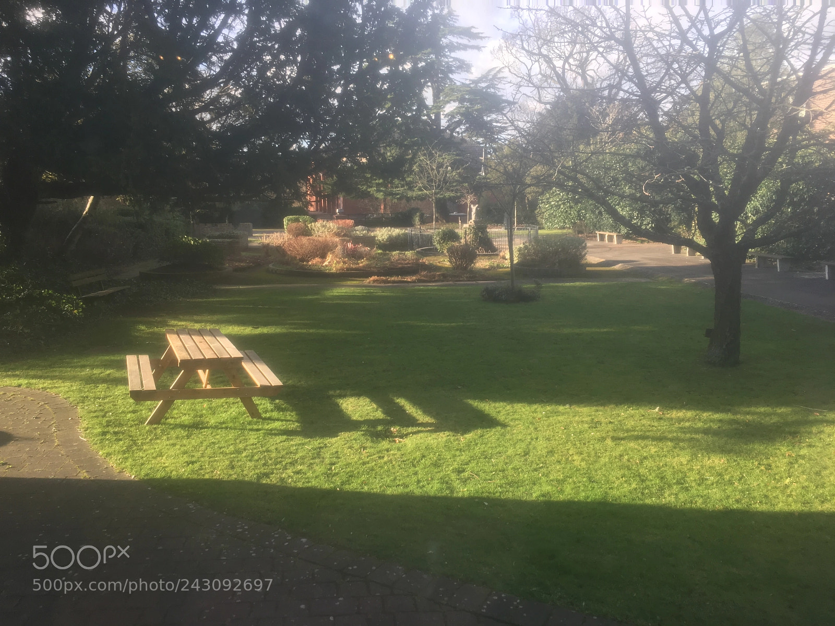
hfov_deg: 61.7
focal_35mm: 29
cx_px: 418
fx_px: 700
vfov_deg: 48.2
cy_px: 313
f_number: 2.2
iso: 25
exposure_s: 1/140
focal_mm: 4.15
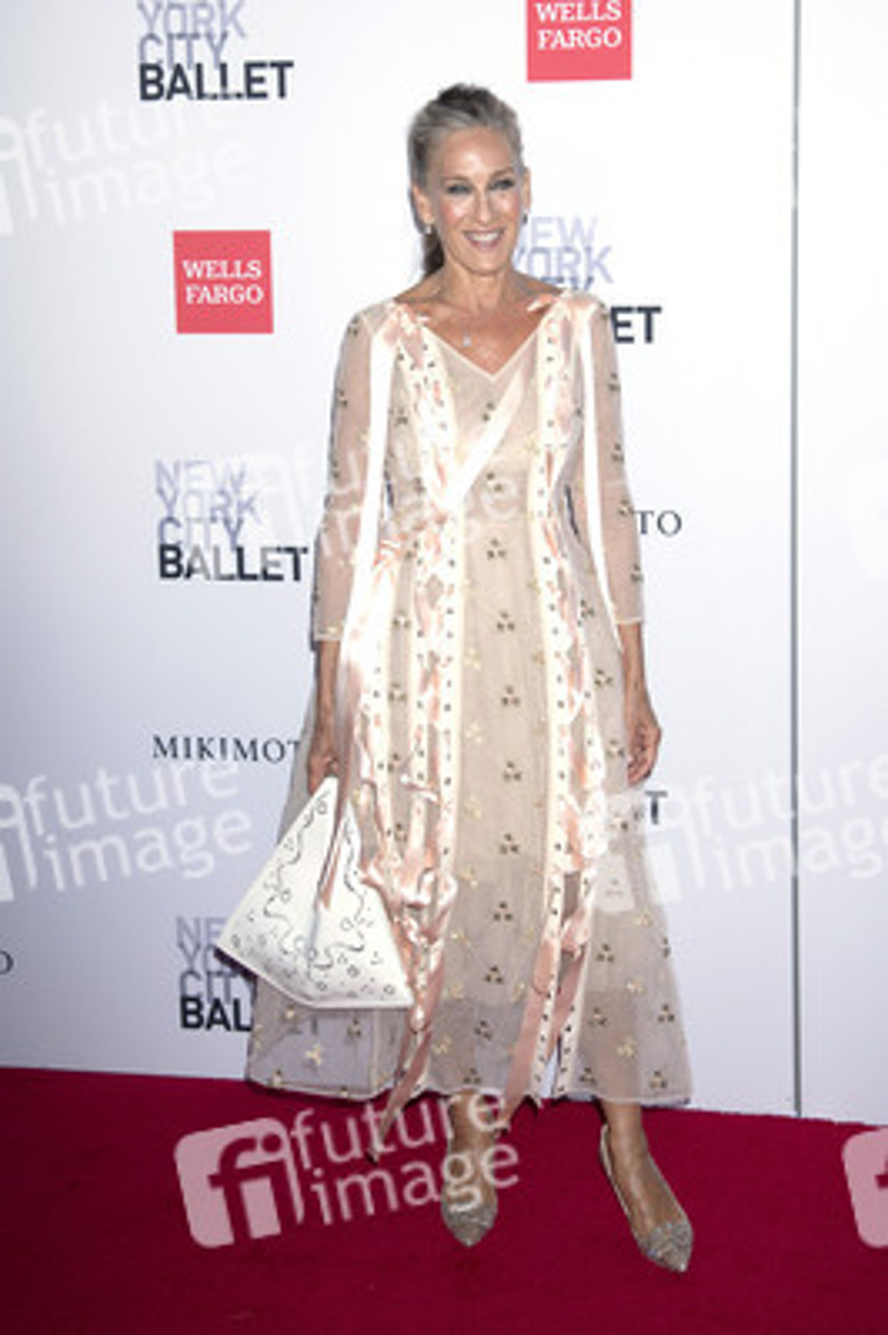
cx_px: 444
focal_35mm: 48
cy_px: 668
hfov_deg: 28.0
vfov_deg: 41.1
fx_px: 1779
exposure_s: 1/200
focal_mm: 48
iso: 640
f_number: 6.3
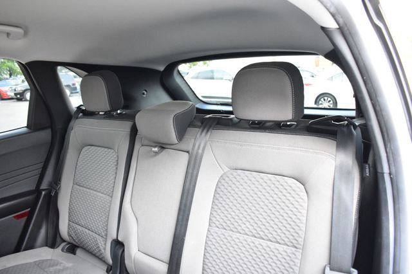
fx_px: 309
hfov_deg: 67.4
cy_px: 137
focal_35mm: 27
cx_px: 206
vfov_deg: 47.9
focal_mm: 18
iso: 2000
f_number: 4
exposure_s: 1/125
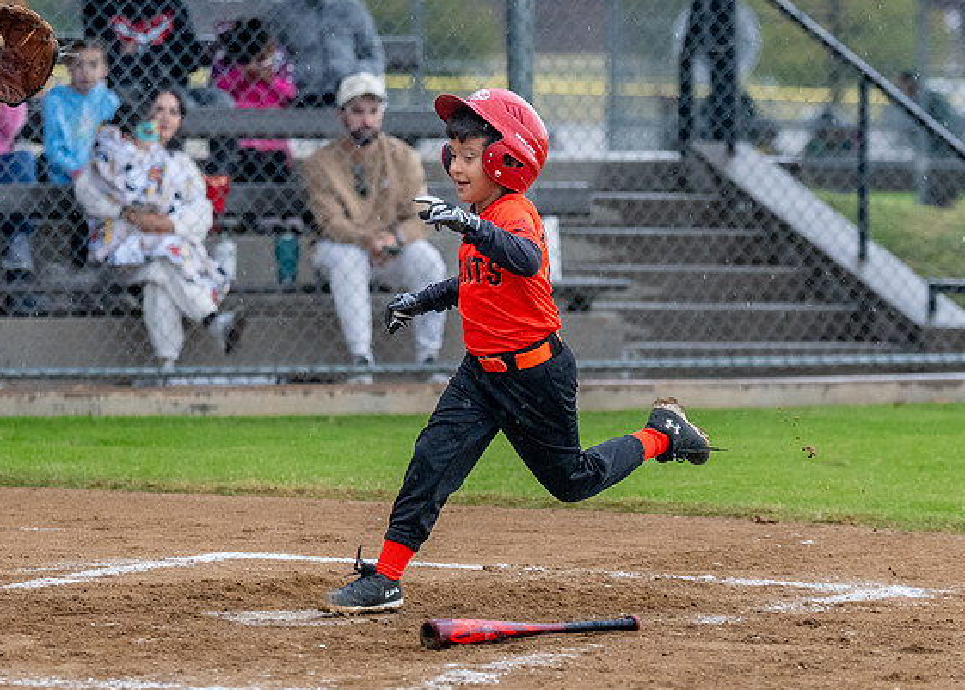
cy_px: 452
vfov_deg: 5.9
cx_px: 606
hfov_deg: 8.2
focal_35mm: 246
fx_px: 6744
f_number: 2.8
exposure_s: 1/1000
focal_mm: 123
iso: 1600
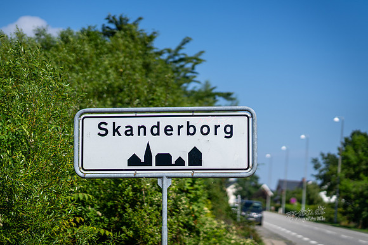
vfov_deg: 14.2
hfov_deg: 21.1
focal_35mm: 97
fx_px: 987
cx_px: 185
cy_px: 123
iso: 50
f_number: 1.4
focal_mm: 85
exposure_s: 1/6400
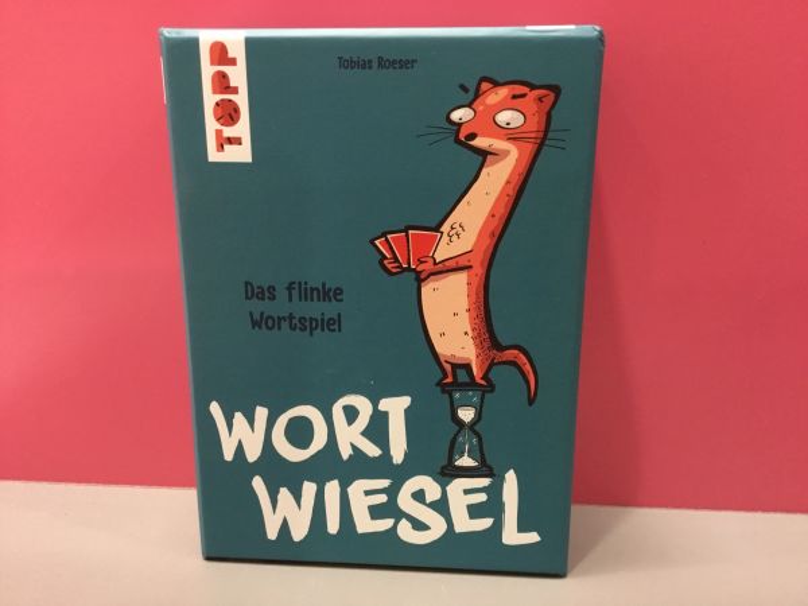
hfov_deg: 58.4
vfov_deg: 45.4
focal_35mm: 31
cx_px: 404
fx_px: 724
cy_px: 303
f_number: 2.4
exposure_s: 1/25
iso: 200
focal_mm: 3.3
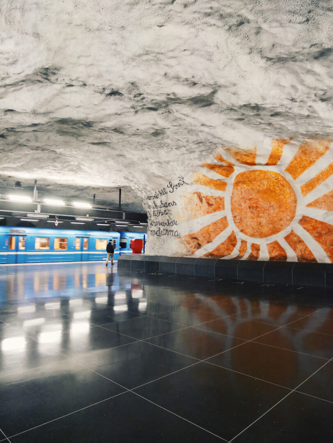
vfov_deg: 71.6
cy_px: 222
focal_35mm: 24
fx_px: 308
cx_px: 166
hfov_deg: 56.9
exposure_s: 1/60
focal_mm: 12
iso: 3200
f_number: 3.5
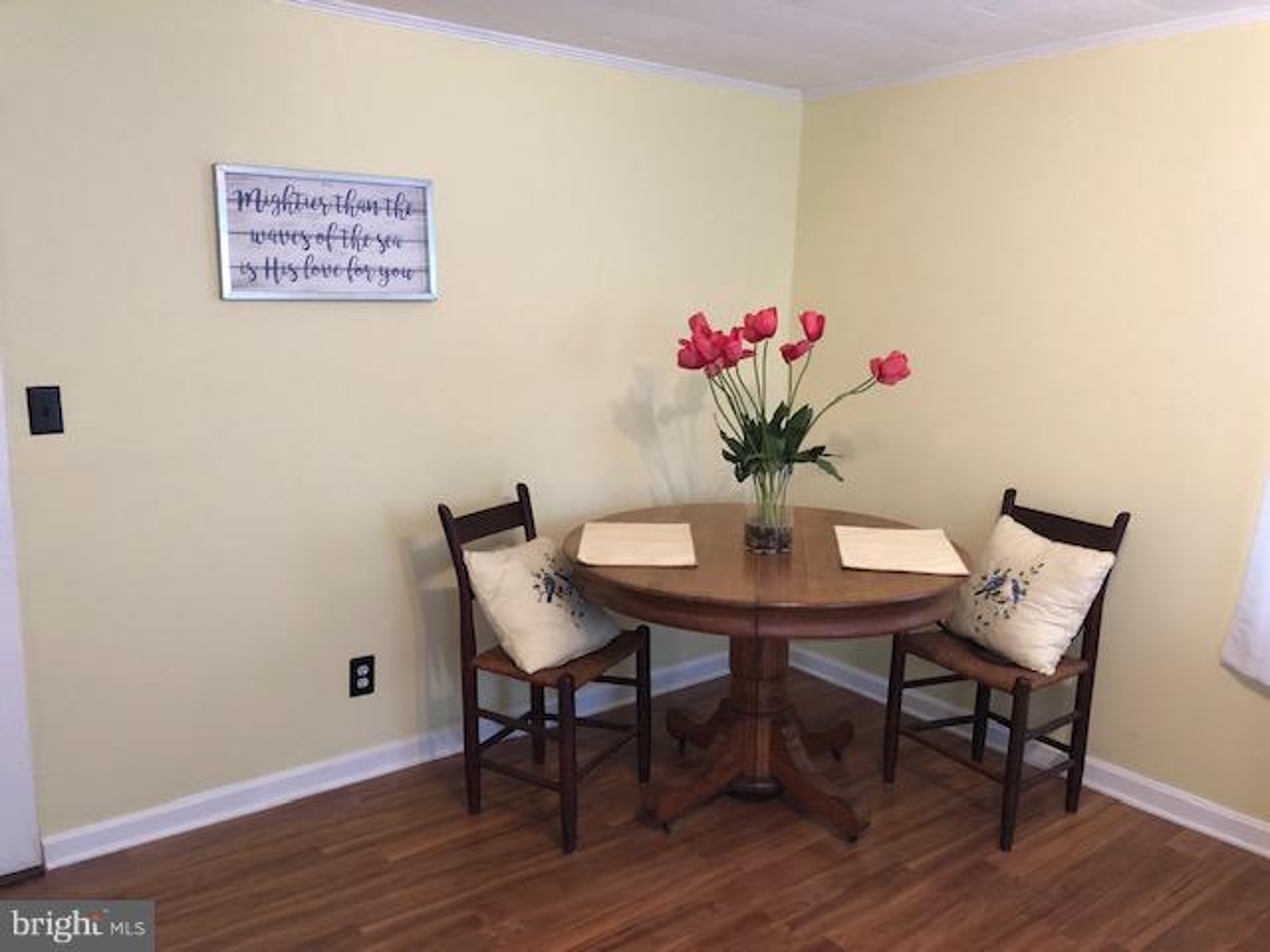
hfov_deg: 63.4
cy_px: 476
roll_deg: -1.1
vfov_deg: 49.7
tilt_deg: -10.2
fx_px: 1027
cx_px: 635
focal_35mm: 28
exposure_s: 1/15
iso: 50
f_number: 1.8
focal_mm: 4
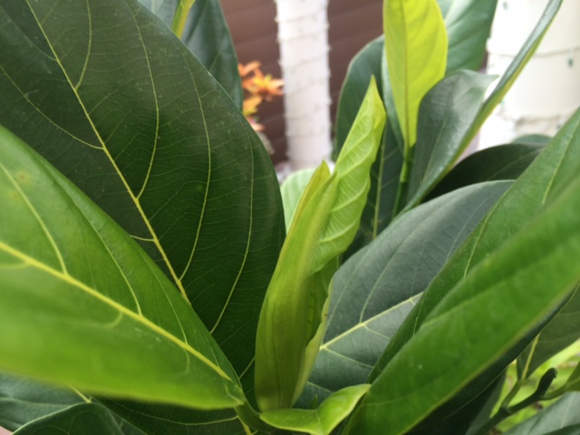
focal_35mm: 30
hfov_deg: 60.0
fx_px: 503
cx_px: 290
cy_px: 218
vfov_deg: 46.8
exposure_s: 1/60
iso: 40
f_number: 2.2
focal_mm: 4.12
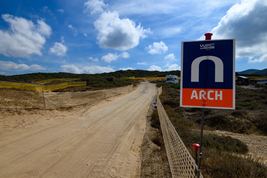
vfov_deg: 53.1
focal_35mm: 24
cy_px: 89
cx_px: 134
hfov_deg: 73.7
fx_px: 178
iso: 64
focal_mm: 24
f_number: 9
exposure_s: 1/250
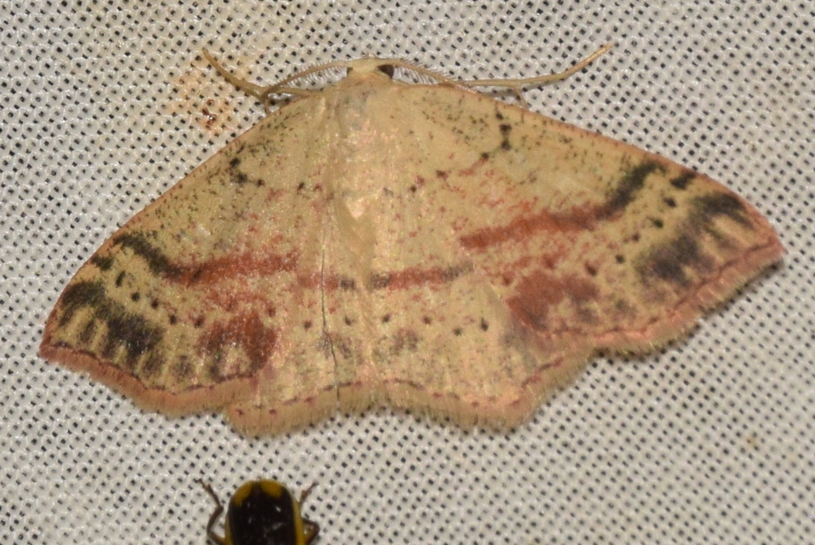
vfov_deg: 6.6
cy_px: 272
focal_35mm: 210
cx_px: 408
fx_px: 4758
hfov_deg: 9.8
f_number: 14
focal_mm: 140
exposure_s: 1/200
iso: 400
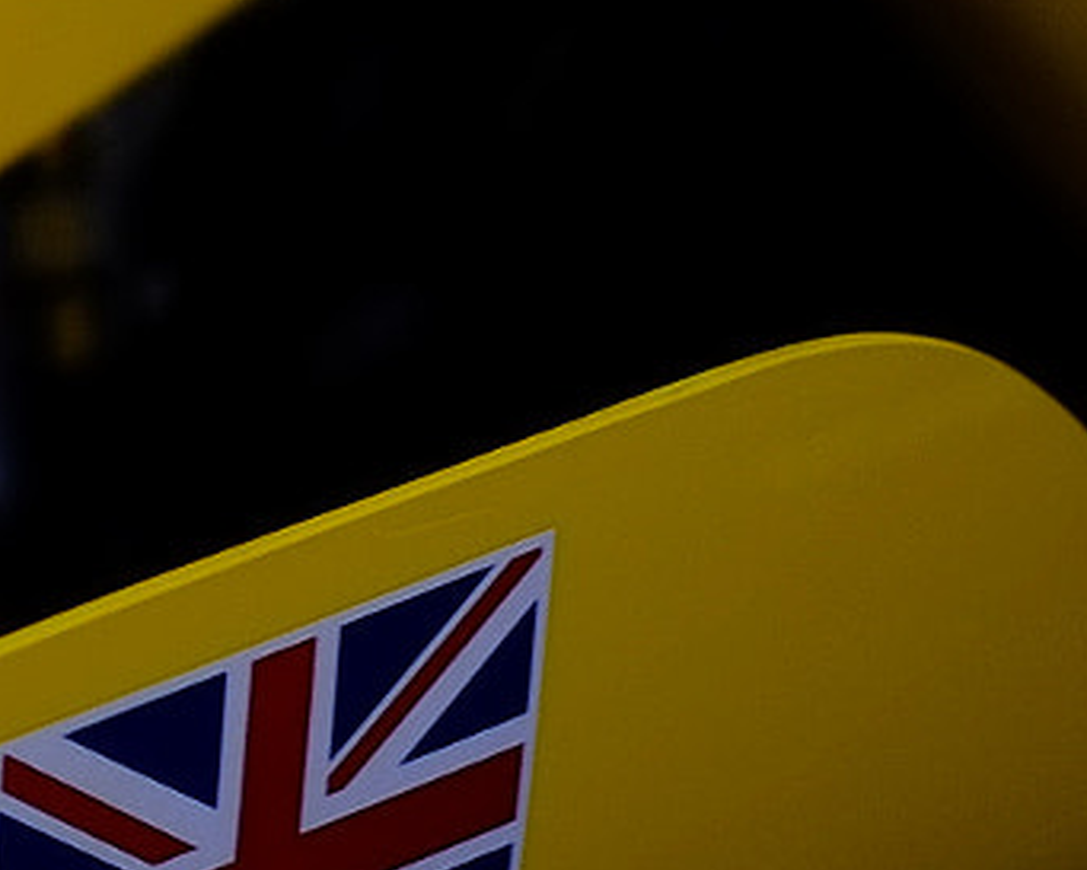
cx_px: -1106
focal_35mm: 233
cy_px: -312
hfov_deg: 7.9
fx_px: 7498
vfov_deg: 6.6
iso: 200
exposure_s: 1/60
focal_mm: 35
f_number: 1.4
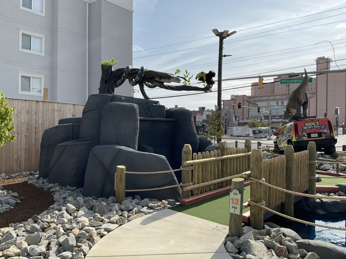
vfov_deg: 48.2
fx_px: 290
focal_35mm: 29
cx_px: 173
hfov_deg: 61.7
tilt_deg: +0.5
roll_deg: -0.9
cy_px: 130
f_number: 1.8
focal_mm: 3
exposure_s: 1/3322
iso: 16
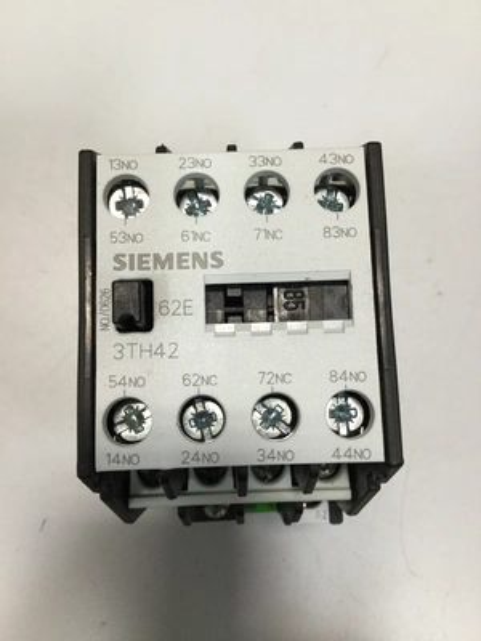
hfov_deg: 45.4
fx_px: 574
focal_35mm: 31
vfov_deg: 58.4
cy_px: 320
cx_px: 240
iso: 40
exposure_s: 1/30
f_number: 2.4
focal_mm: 3.3
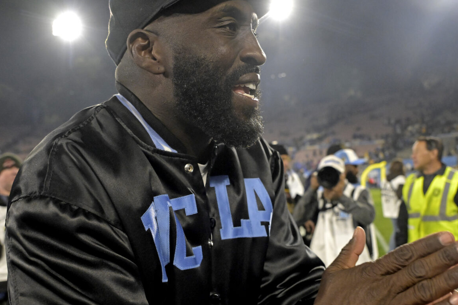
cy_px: 184
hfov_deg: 50.7
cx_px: 232
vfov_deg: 34.9
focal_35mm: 38
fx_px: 483
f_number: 4
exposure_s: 1/1250
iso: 4000
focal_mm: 24
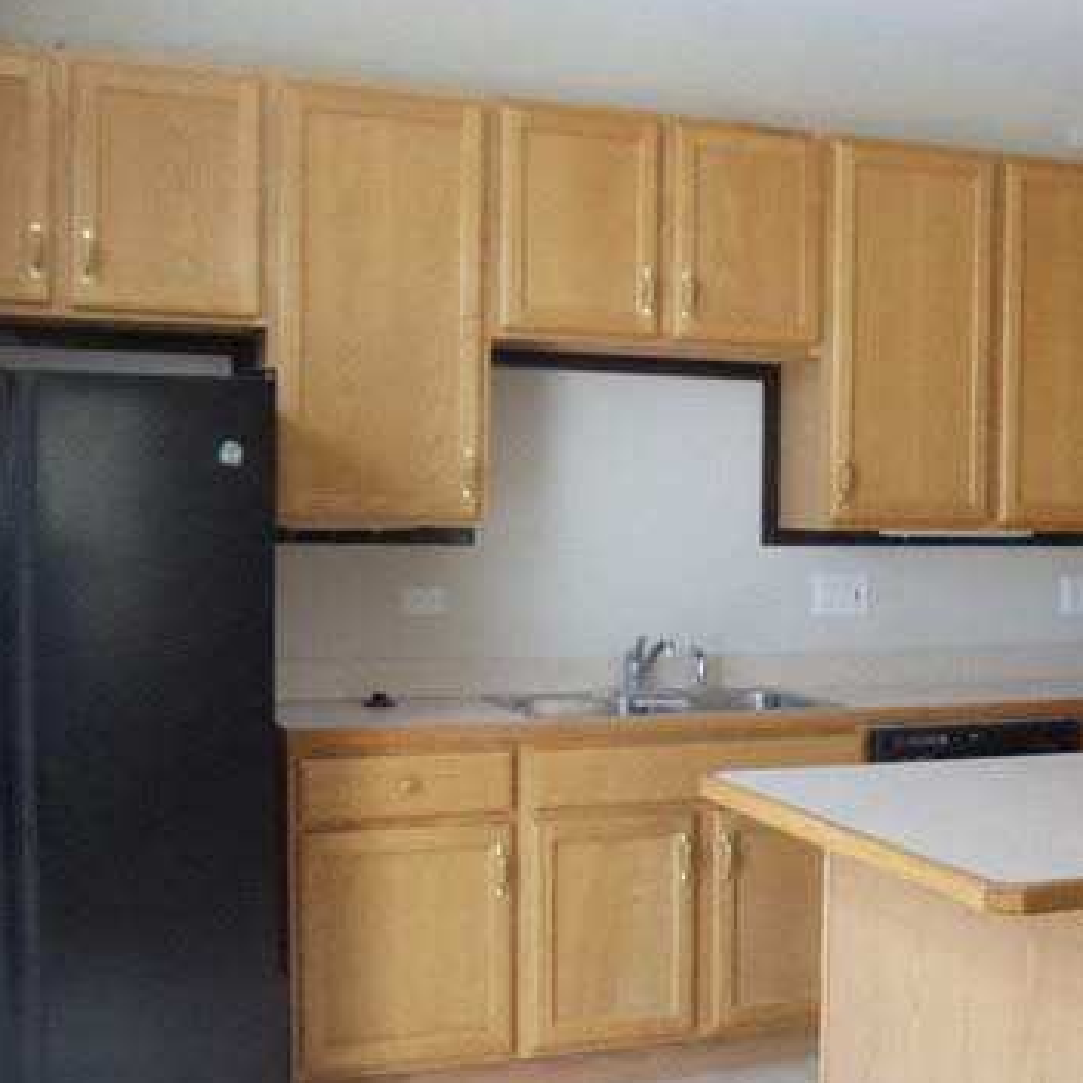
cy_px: 608
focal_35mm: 71
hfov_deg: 24.1
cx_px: 805
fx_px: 2513
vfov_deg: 24.3
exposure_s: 1/125
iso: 400
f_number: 3.5
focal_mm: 6
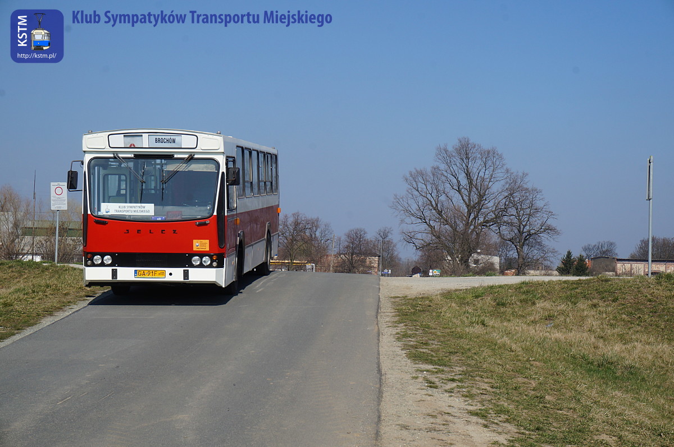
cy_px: 224
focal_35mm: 68
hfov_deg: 29.9
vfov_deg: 20.1
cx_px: 337
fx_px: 1262
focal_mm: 45
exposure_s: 1/320
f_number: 14
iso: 200
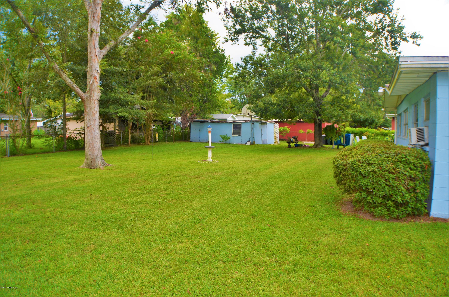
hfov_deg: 57.3
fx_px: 411
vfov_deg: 39.8
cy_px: 148
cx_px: 224
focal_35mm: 33
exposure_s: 1/250
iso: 100
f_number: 4.5
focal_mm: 22
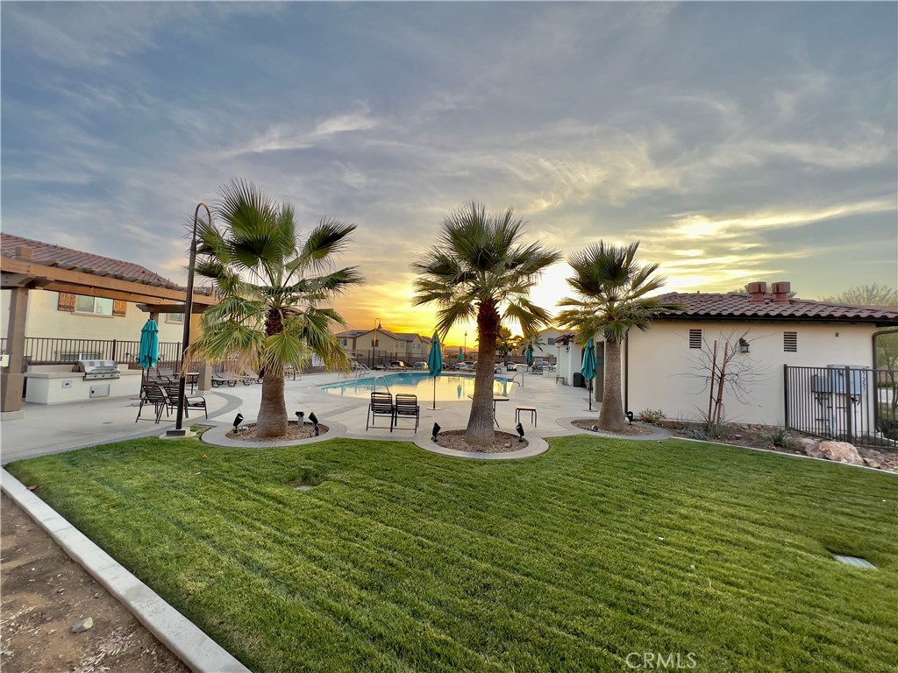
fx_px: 337
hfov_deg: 106.2
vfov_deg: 89.9
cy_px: 336
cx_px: 449
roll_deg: -2.3
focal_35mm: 13
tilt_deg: +1.9
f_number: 1.8
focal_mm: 1.57
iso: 32
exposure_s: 1/123
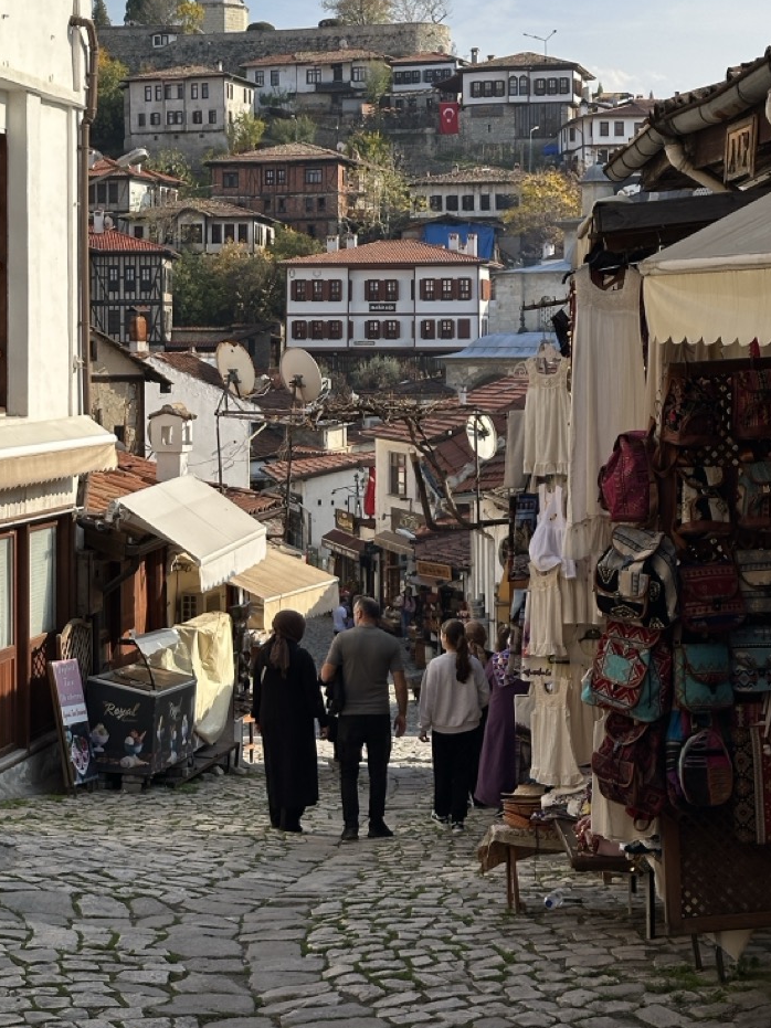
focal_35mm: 66
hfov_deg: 22.2
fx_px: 1960
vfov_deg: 29.2
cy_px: 337
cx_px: 332
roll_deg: -0.6
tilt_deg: +0.0
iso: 64
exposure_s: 1/3257
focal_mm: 6.86
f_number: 1.78
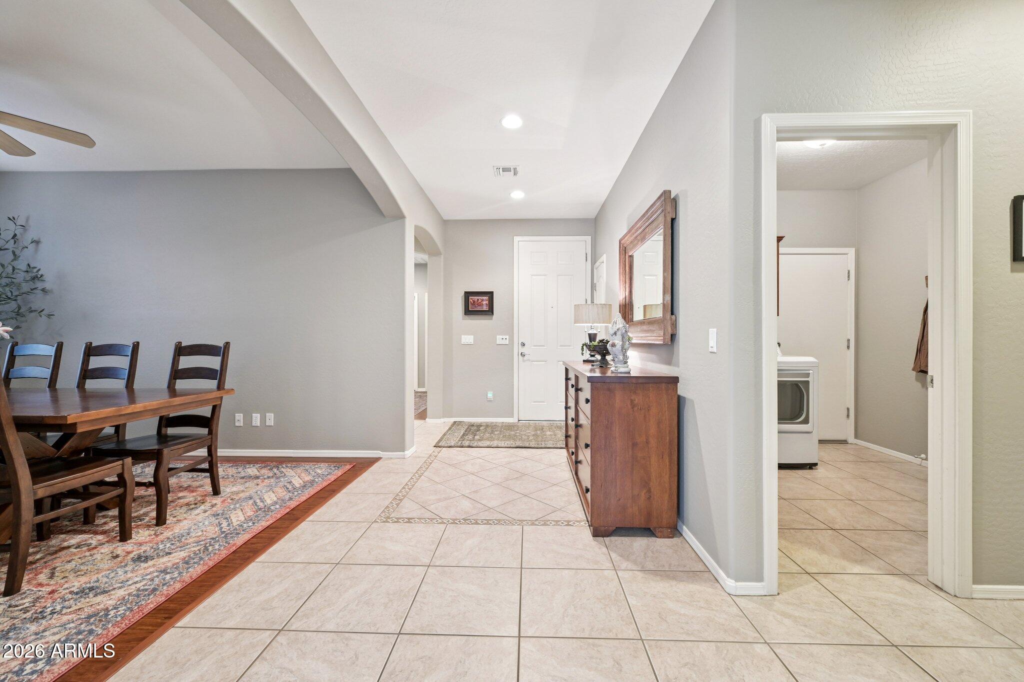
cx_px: 512
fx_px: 398
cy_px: 341
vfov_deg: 81.2
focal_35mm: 14
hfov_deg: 104.3
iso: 400
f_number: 8
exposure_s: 1/5
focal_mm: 14
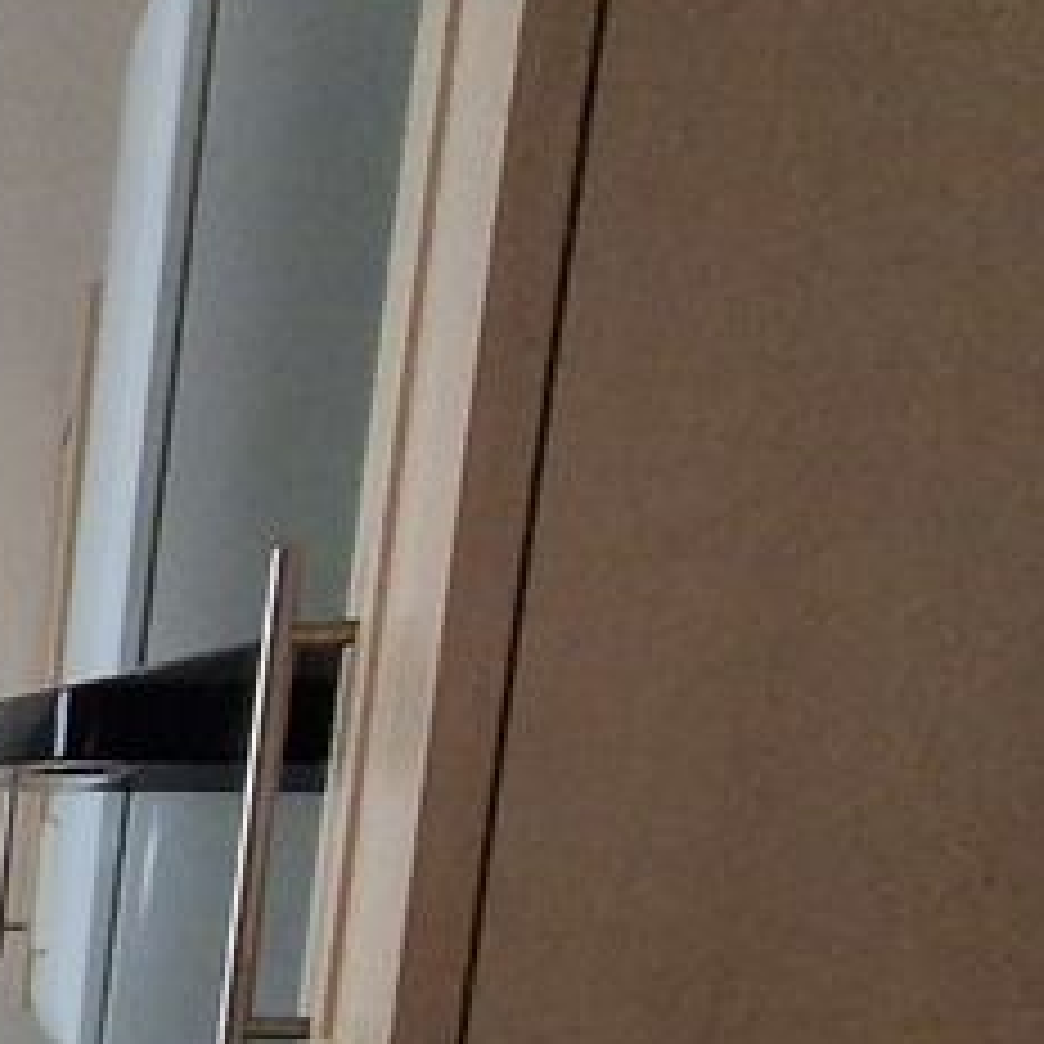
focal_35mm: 61
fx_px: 2081
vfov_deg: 25.2
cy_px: 1269
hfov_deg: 18.3
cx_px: -1058
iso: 400
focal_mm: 1.64
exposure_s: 1/50
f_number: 2.2
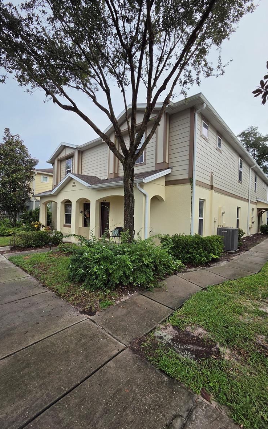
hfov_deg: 78.6
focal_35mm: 14
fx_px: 164
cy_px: 214
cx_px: 133
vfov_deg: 105.3
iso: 100
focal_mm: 2.2
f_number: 2.2
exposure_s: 1/2289
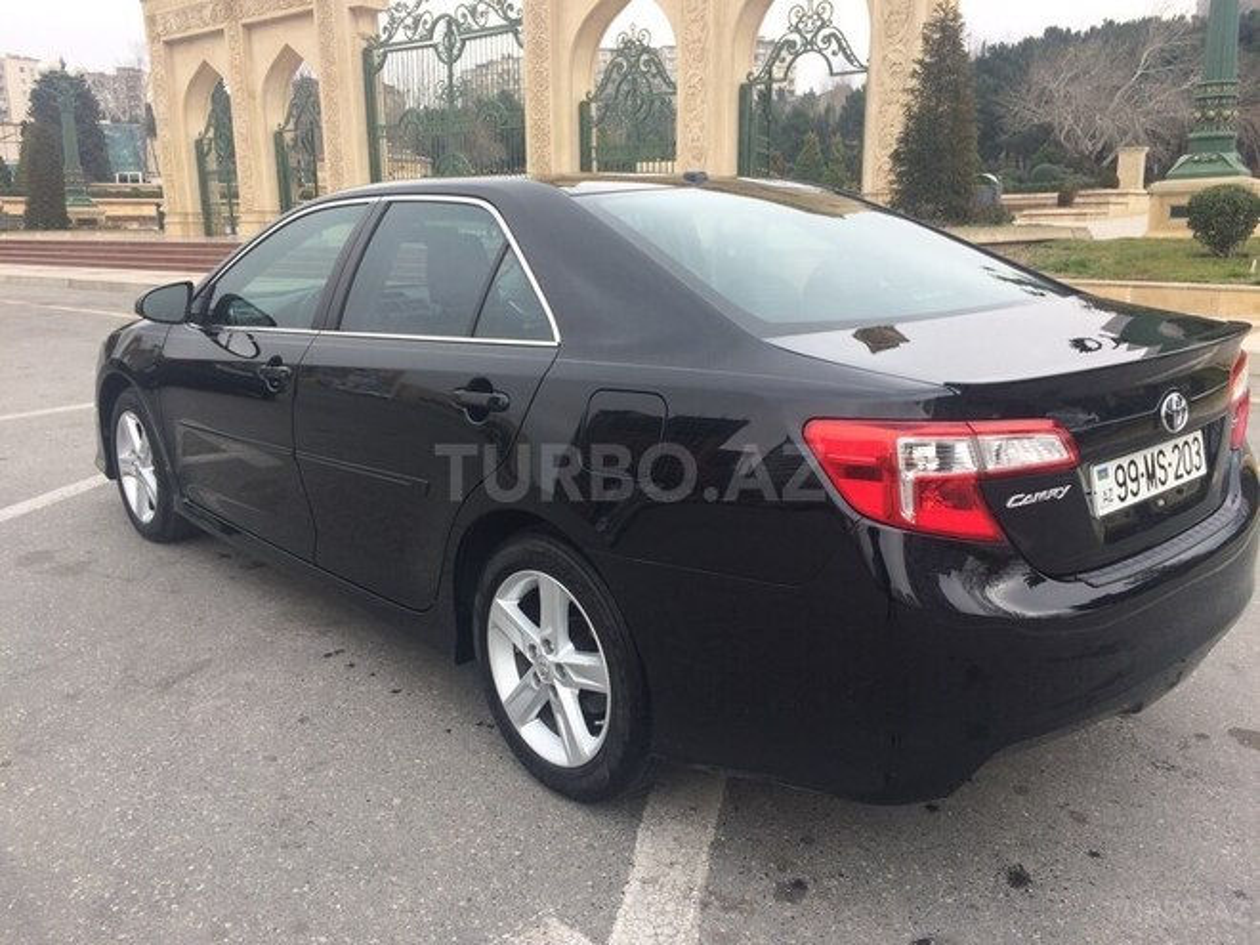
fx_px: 1056
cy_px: 472
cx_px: 630
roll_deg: -0.5
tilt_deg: -13.7
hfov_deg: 61.7
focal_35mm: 29
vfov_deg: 48.2
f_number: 2.2
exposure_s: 1/387
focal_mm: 4.15
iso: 32
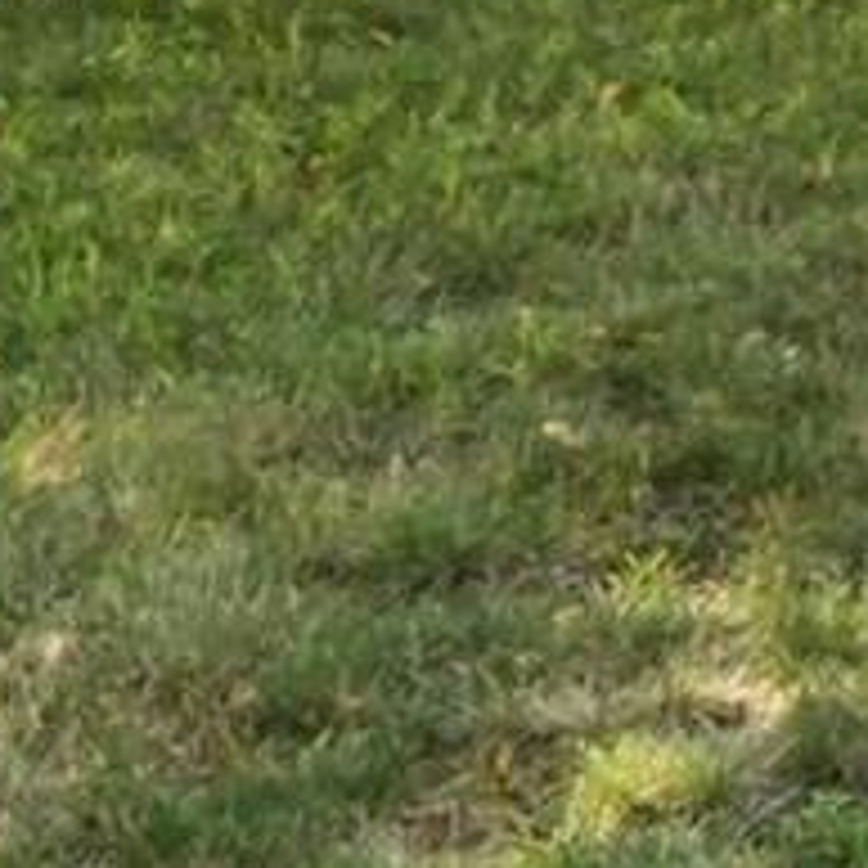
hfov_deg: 7.8
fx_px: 5106
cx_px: 2959
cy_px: -1527
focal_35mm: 180
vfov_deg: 8.5
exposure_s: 1/200
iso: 250
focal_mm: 20
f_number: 9
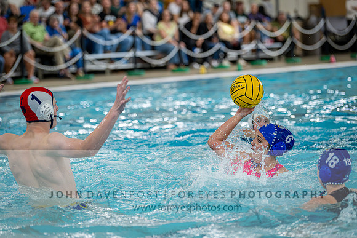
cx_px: 178
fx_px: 1339
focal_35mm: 135
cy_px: 119
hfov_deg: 15.2
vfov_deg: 10.2
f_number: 2.8
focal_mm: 135
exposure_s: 1/1000
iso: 4000
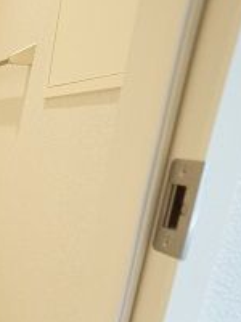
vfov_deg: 27.2
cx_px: -194
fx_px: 643
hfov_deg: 17.3
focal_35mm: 69
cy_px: 288
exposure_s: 1/60
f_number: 4
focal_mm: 16
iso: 1600
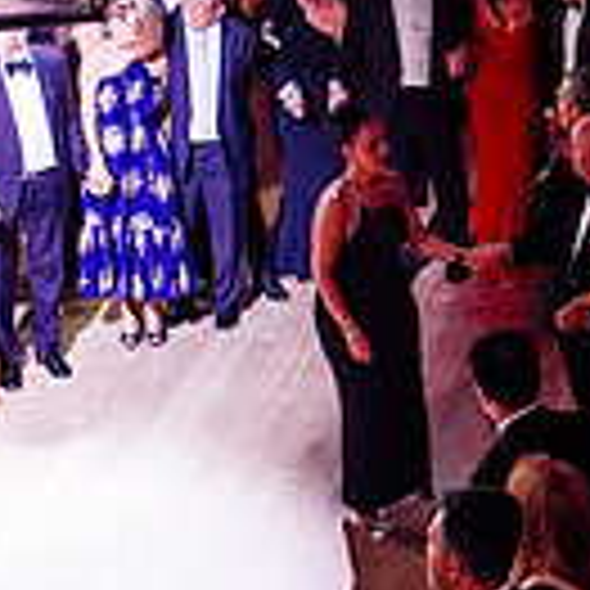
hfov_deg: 13.2
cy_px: 358
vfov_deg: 13.2
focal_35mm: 132
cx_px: 378
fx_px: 2545
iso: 2000
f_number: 3.2
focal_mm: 35
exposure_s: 1/200
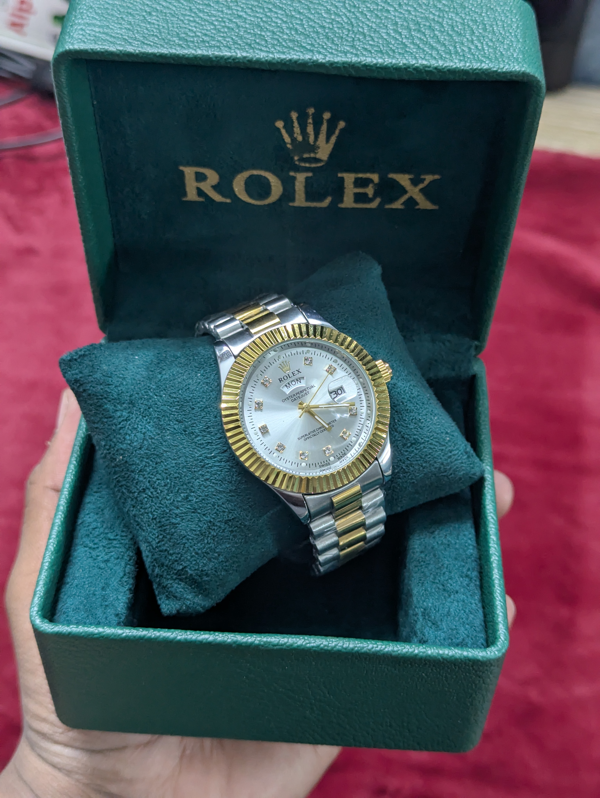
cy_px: 399
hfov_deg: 30.3
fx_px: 1107
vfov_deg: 39.6
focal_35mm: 48
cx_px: 300
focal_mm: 6.81
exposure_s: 1/59
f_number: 1.85
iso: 155
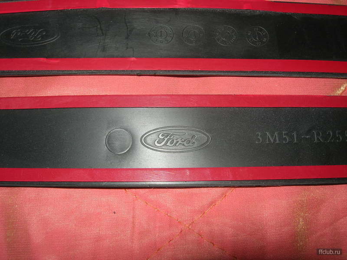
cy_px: 130
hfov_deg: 49.0
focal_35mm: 38
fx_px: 381
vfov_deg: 37.7
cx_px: 174
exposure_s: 1/60.1
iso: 64
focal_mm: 7.8
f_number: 4.8
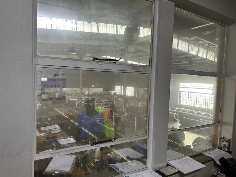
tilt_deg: -3.4
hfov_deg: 69.4
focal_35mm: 25
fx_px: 170
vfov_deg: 54.9
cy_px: 90
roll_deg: -1.6
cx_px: 116
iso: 200
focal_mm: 6.86
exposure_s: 1/100
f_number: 1.78
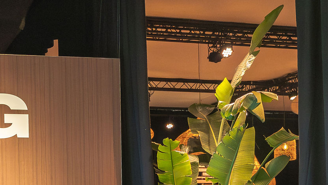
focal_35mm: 88
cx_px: 95
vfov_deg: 13.5
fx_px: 765
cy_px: 199
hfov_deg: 24.0
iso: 10000
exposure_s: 1/500
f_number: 4
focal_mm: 32
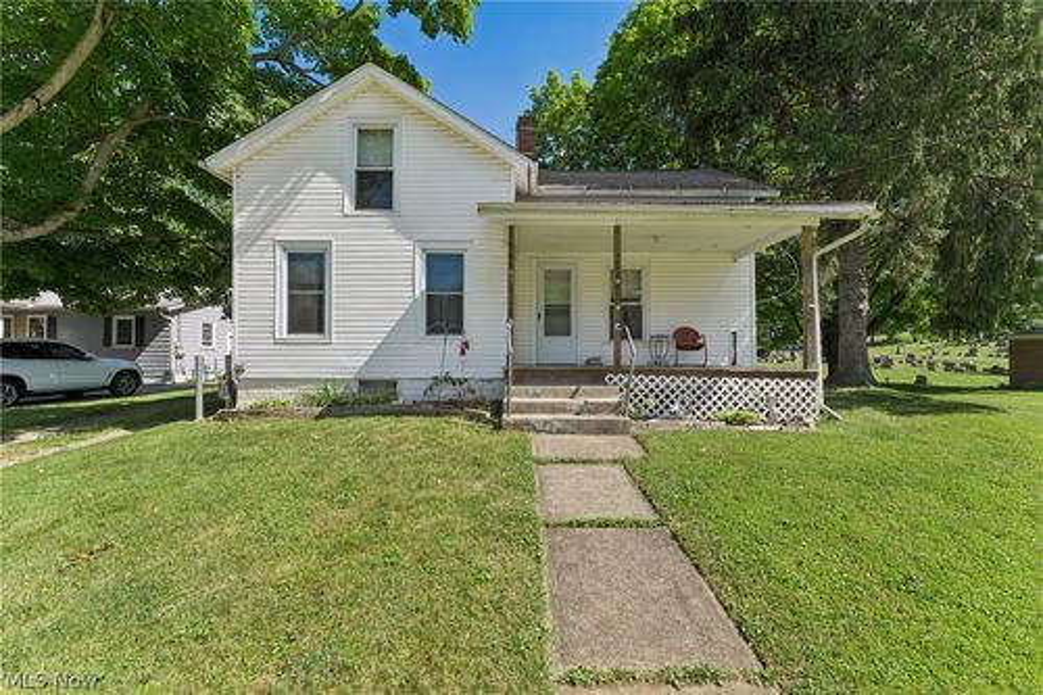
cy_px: 348
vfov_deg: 81.2
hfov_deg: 104.3
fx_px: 405
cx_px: 522
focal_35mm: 14
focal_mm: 14
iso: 200
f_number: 8
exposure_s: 1/320
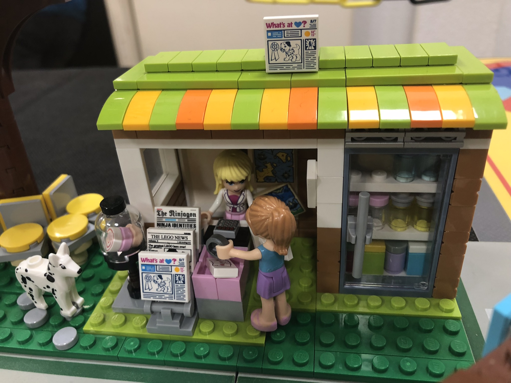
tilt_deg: -29.7
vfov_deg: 49.7
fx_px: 413
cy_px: 192
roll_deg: +5.0
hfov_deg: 63.4
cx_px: 256
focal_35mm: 28
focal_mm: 3.99
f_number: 1.8
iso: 50
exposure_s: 1/17
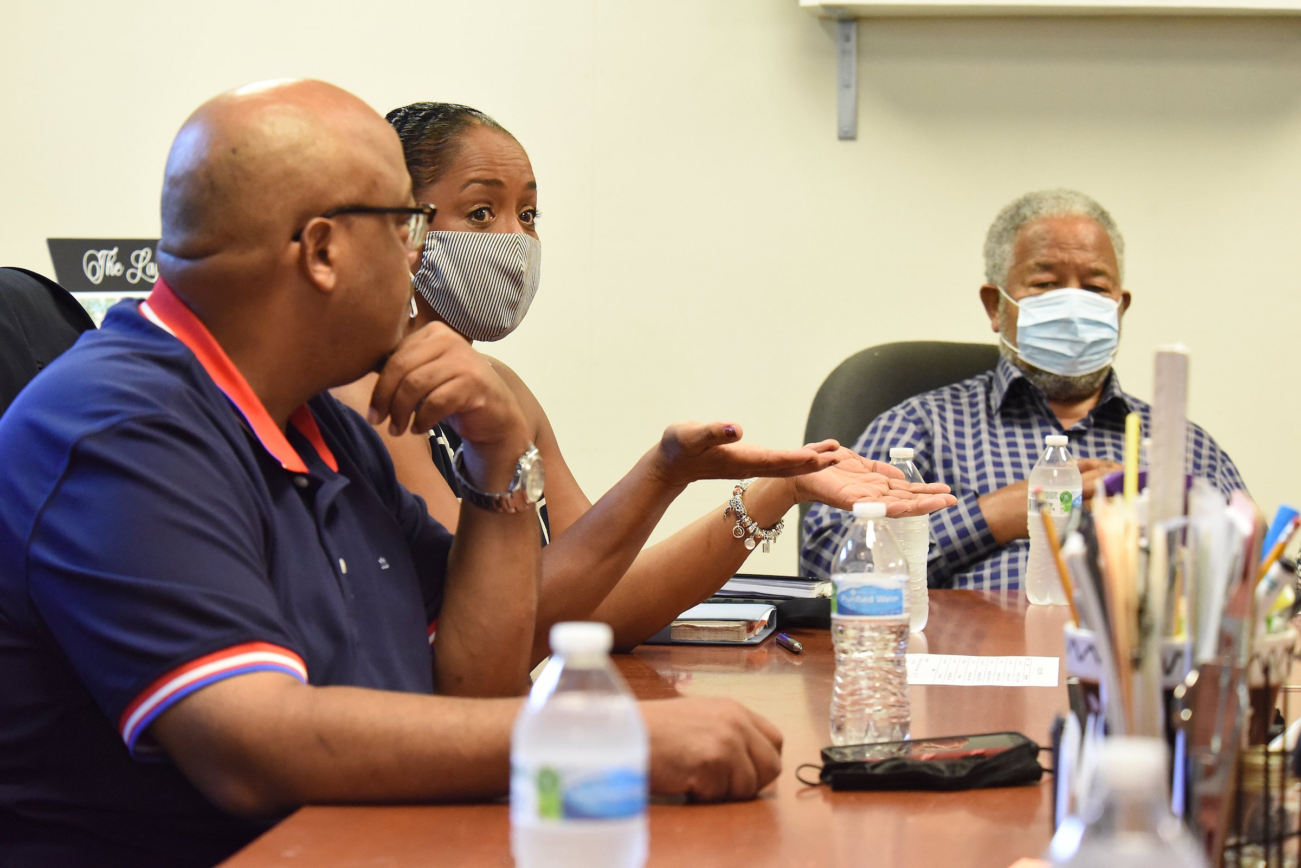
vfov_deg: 14.4
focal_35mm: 95
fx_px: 3434
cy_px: 434
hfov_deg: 21.5
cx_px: 650
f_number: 7.1
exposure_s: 1/160
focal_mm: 95
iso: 8000
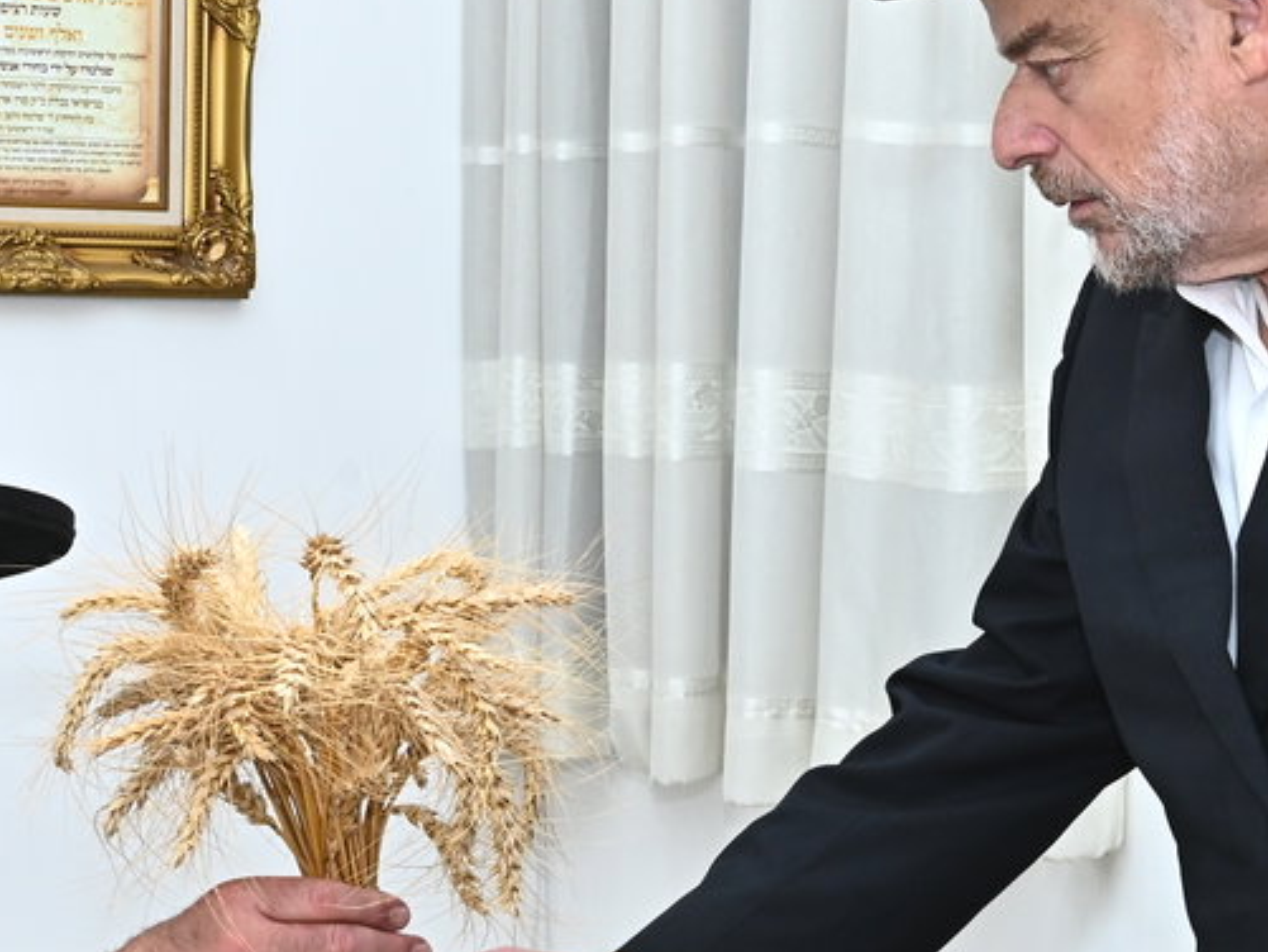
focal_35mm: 94
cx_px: 936
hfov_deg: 20.7
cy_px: 376
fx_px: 3444
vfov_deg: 15.7
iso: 1600
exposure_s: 1/160
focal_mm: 35
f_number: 9
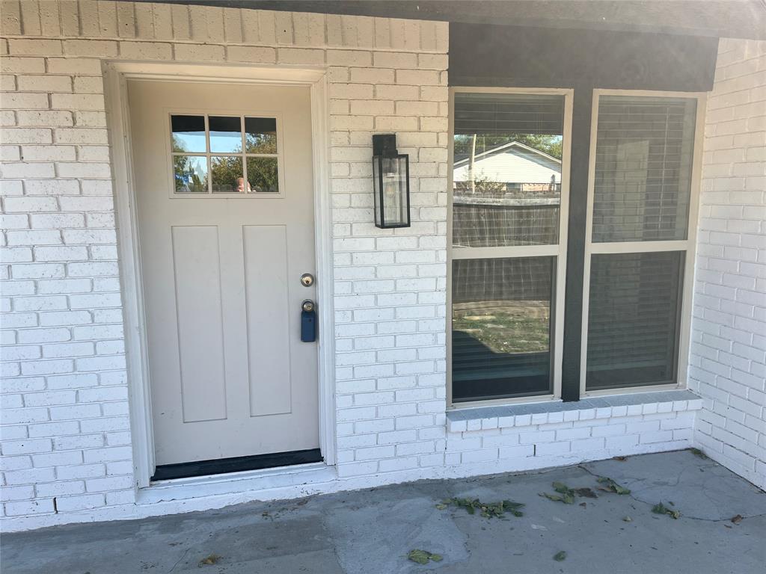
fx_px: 575
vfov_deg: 53.1
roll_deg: +1.4
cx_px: 383
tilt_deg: -8.9
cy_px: 287
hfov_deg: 67.3
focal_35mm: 26
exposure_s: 1/602
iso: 50
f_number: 1.6
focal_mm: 5.1
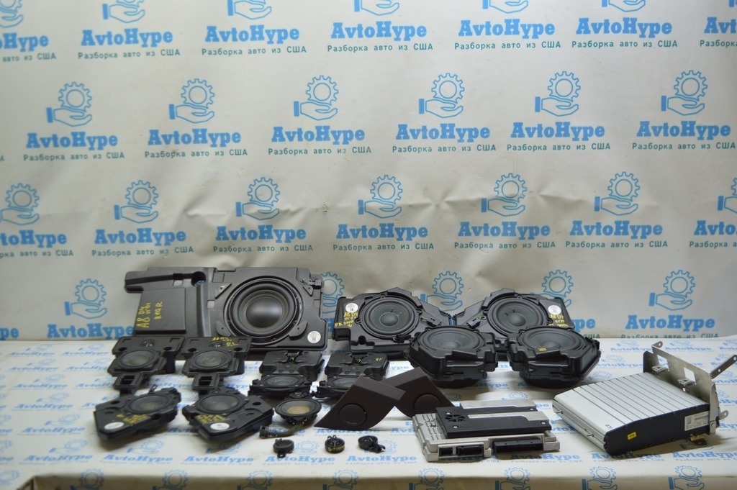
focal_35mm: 34
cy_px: 245
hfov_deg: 55.1
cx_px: 368
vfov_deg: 38.3
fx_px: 706
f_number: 3.8
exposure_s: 1/60
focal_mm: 23
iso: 400
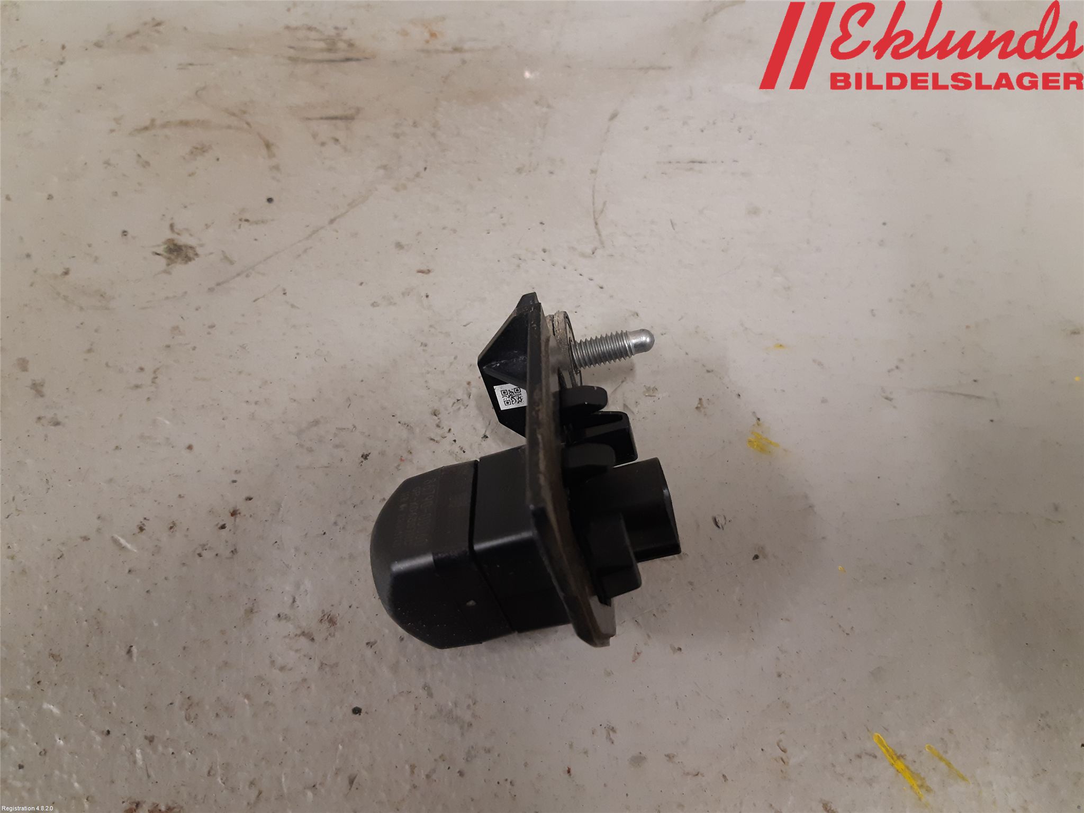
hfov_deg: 67.3
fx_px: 814
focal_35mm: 26
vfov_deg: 53.1
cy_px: 406
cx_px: 542
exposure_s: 1/50
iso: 200
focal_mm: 3.93
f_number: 1.7
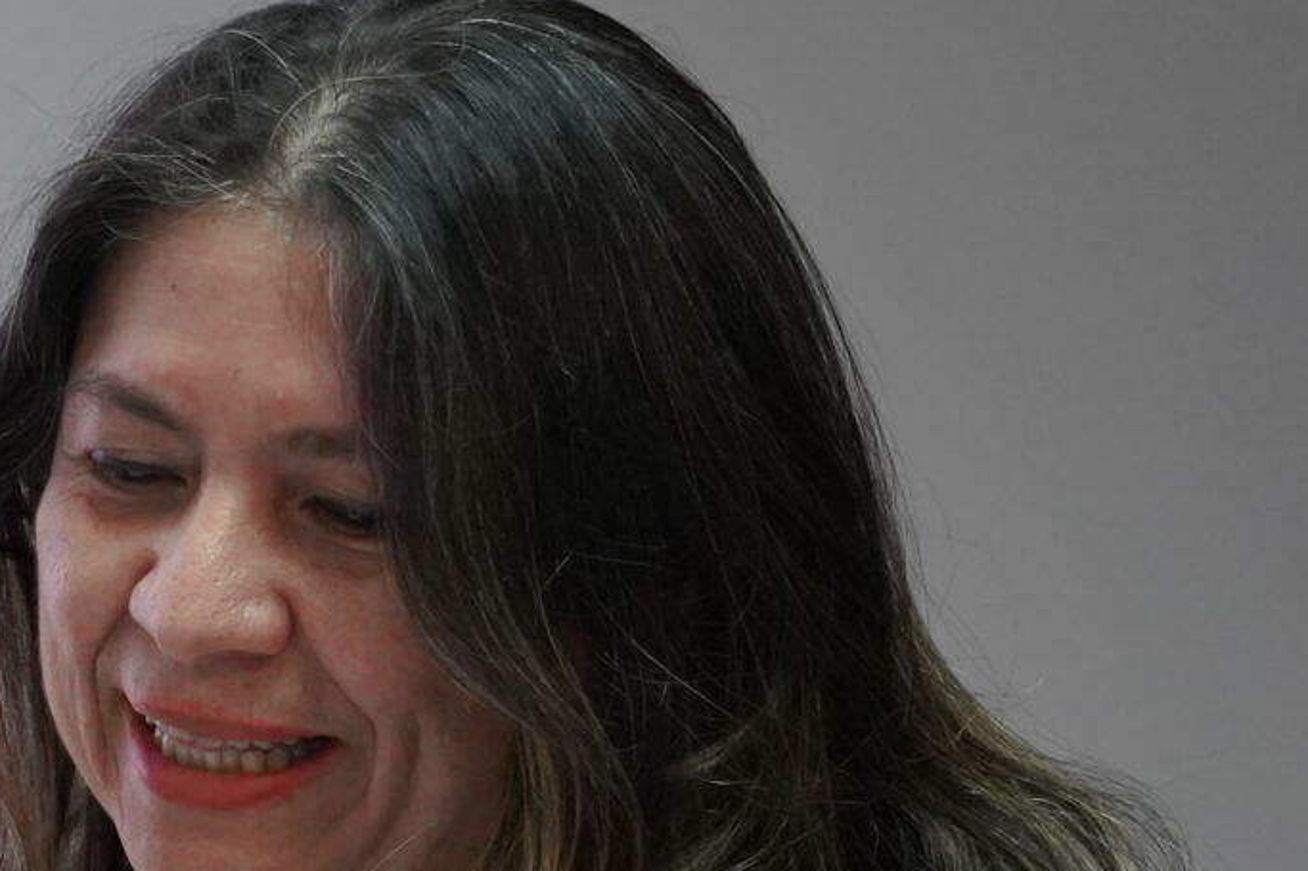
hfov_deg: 3.1
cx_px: -174
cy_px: 1293
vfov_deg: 2.0
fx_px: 24518
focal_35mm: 675
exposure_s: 1/200
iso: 4000
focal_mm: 180
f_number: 4
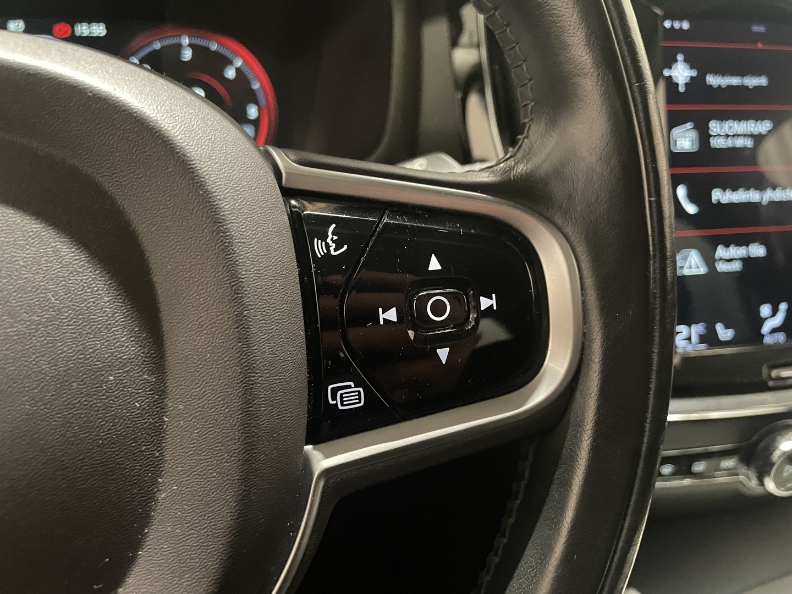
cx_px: 396
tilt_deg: -23.2
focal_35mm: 26
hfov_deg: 67.3
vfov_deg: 53.1
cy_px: 297
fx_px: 595
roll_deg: -1.3
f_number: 1.6
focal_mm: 4.2
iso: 1000
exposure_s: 1/30
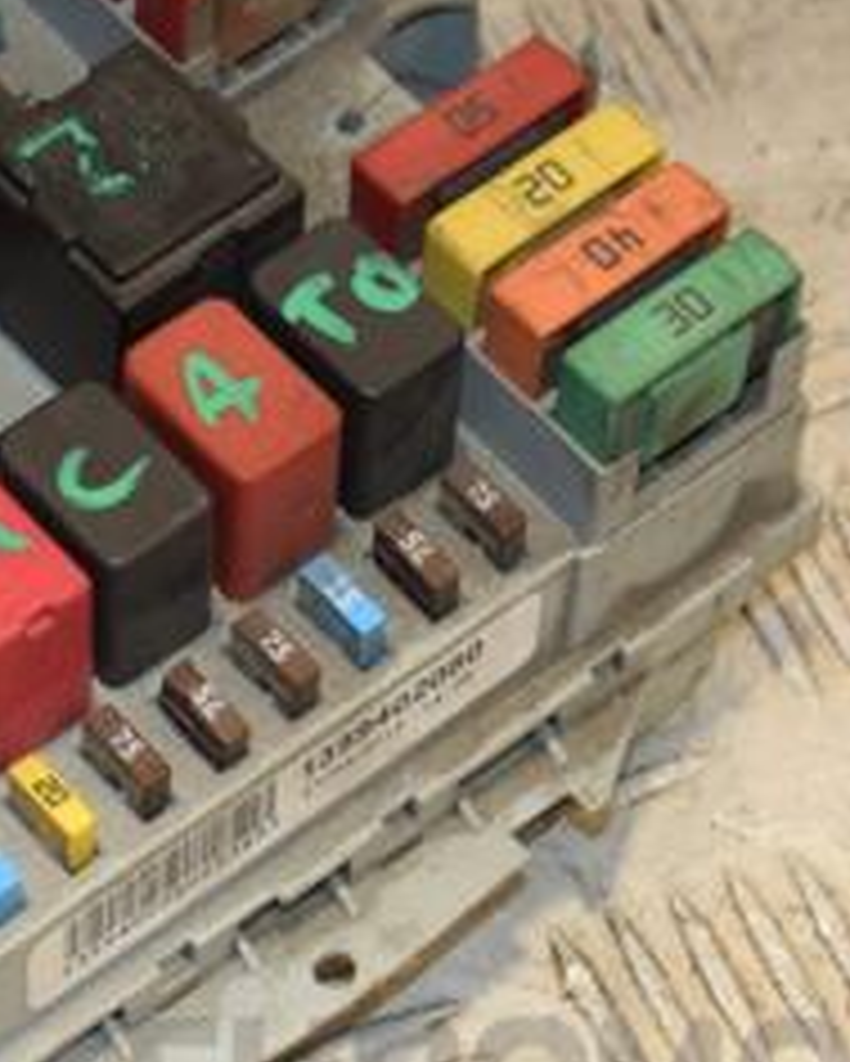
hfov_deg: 8.6
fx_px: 5625
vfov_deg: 10.8
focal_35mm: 179
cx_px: 45
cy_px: 486
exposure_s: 1/200
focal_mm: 50
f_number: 6.3
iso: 800
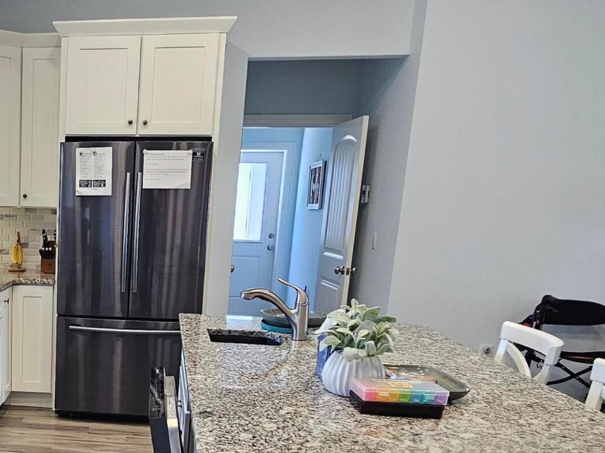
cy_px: 364
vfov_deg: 37.3
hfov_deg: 44.1
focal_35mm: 37
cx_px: 24
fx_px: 647
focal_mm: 2.2
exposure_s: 1/60.2
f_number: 2.2
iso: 160
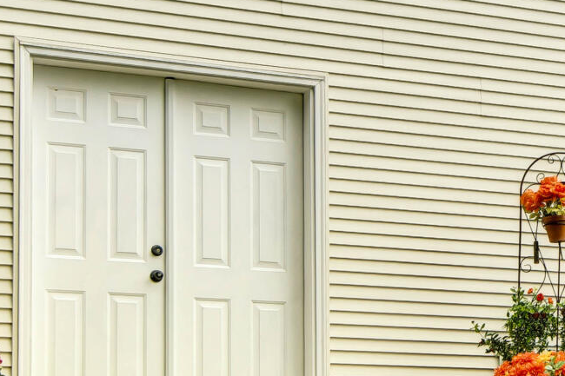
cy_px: 64
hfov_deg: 16.2
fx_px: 1883
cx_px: 736
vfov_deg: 11.4
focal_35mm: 120
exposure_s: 1/350
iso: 100
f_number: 6.7
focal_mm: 26
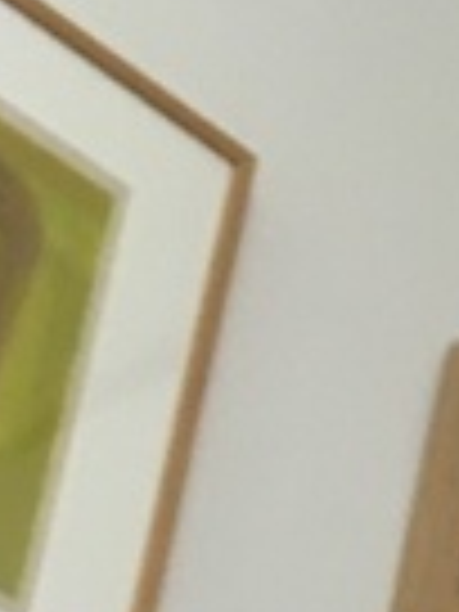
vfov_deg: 10.2
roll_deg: -7.2
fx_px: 2811
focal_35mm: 159
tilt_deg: +12.0
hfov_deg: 8.4
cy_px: 1636
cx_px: 1174
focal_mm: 4.15
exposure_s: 1/15
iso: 40
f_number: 2.2
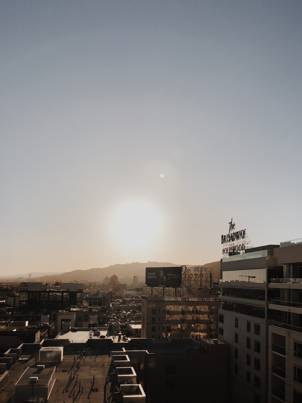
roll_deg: -1.8
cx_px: 151
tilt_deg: +13.8
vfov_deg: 63.4
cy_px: 202
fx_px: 326
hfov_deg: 49.7
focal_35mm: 28
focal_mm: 4
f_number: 1.8
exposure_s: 1/6897
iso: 20
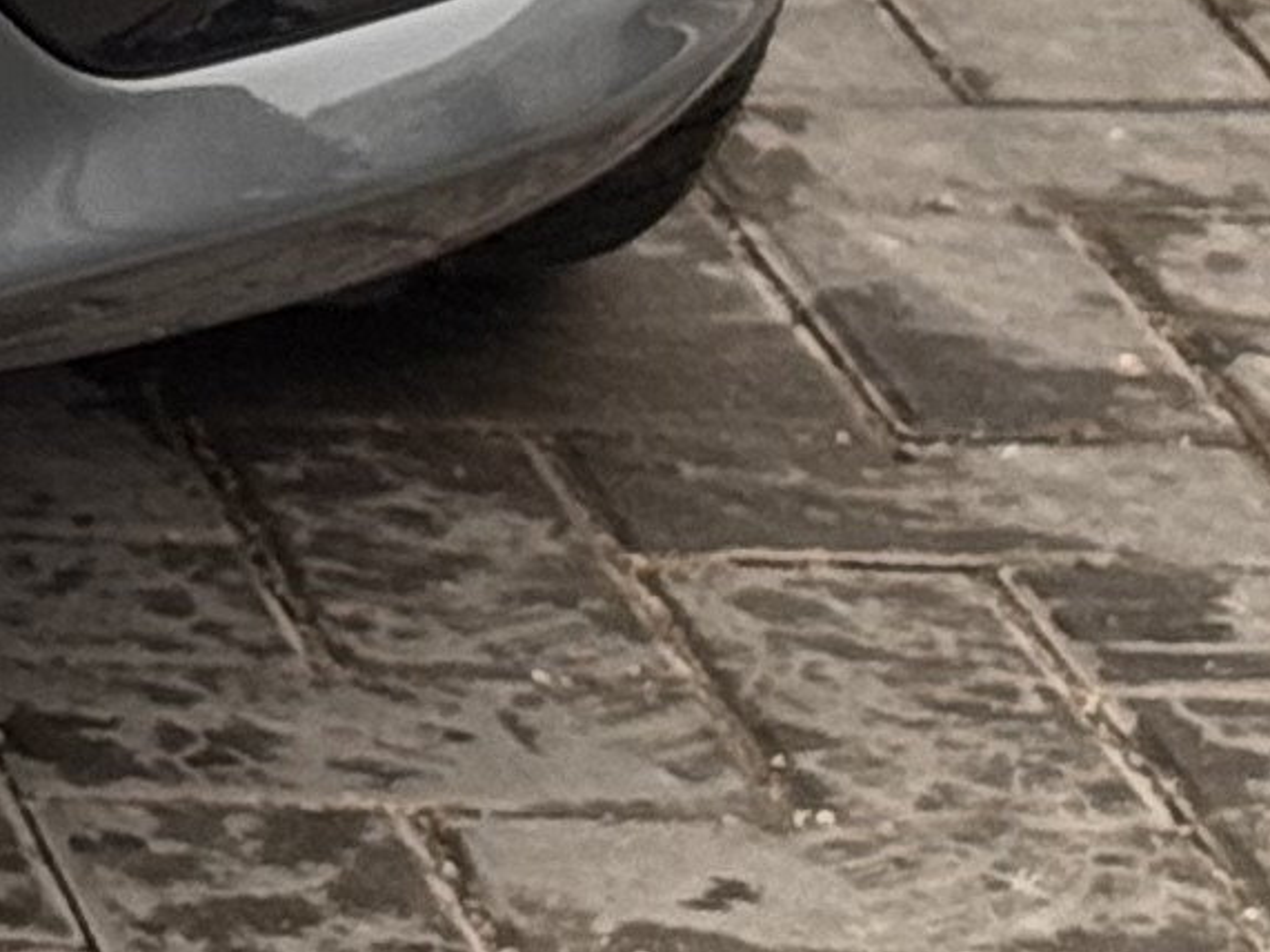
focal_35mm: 339
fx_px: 12435
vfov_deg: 4.2
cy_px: -1877
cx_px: -2493
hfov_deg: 5.5
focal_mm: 6.76
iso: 64
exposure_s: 1/913
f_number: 1.78
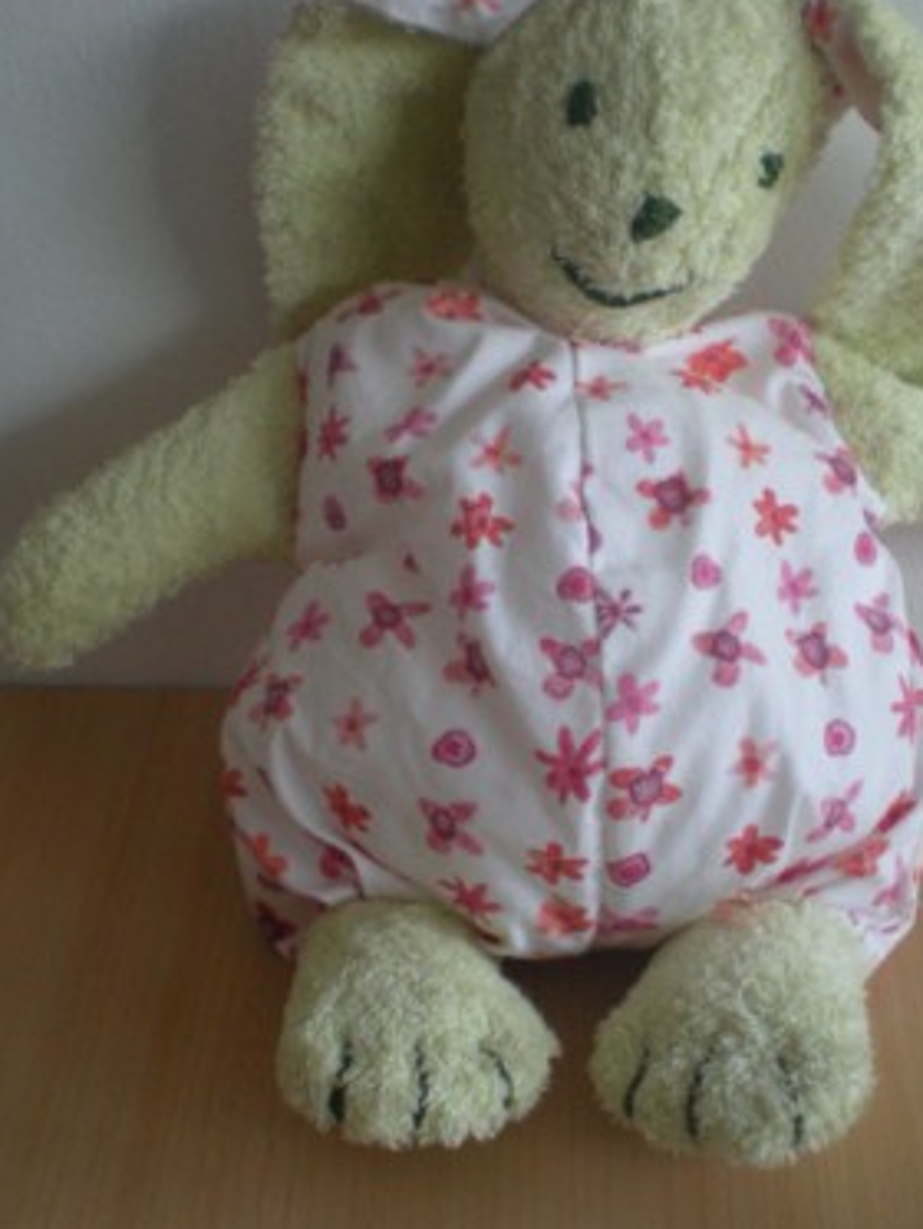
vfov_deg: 36.1
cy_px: 679
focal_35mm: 53
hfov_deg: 27.5
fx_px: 1883
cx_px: 531
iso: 200
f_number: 3.1
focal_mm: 6.3
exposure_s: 1/47.1
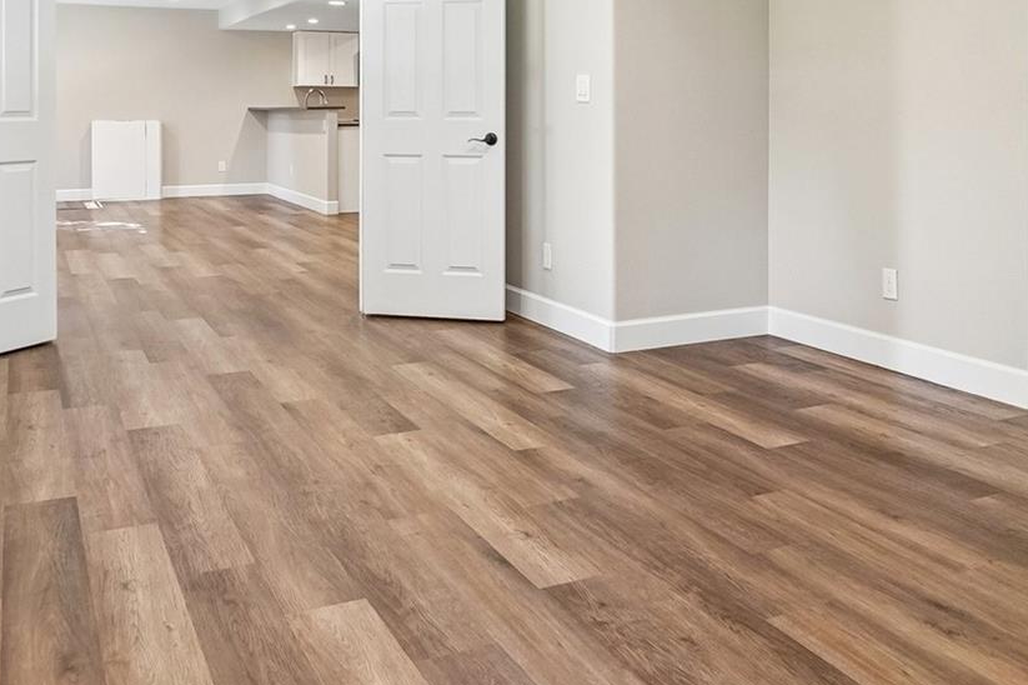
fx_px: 999
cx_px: 548
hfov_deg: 54.4
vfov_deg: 36.3
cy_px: 116
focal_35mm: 35
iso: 400
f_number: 8
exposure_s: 1/15
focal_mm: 12
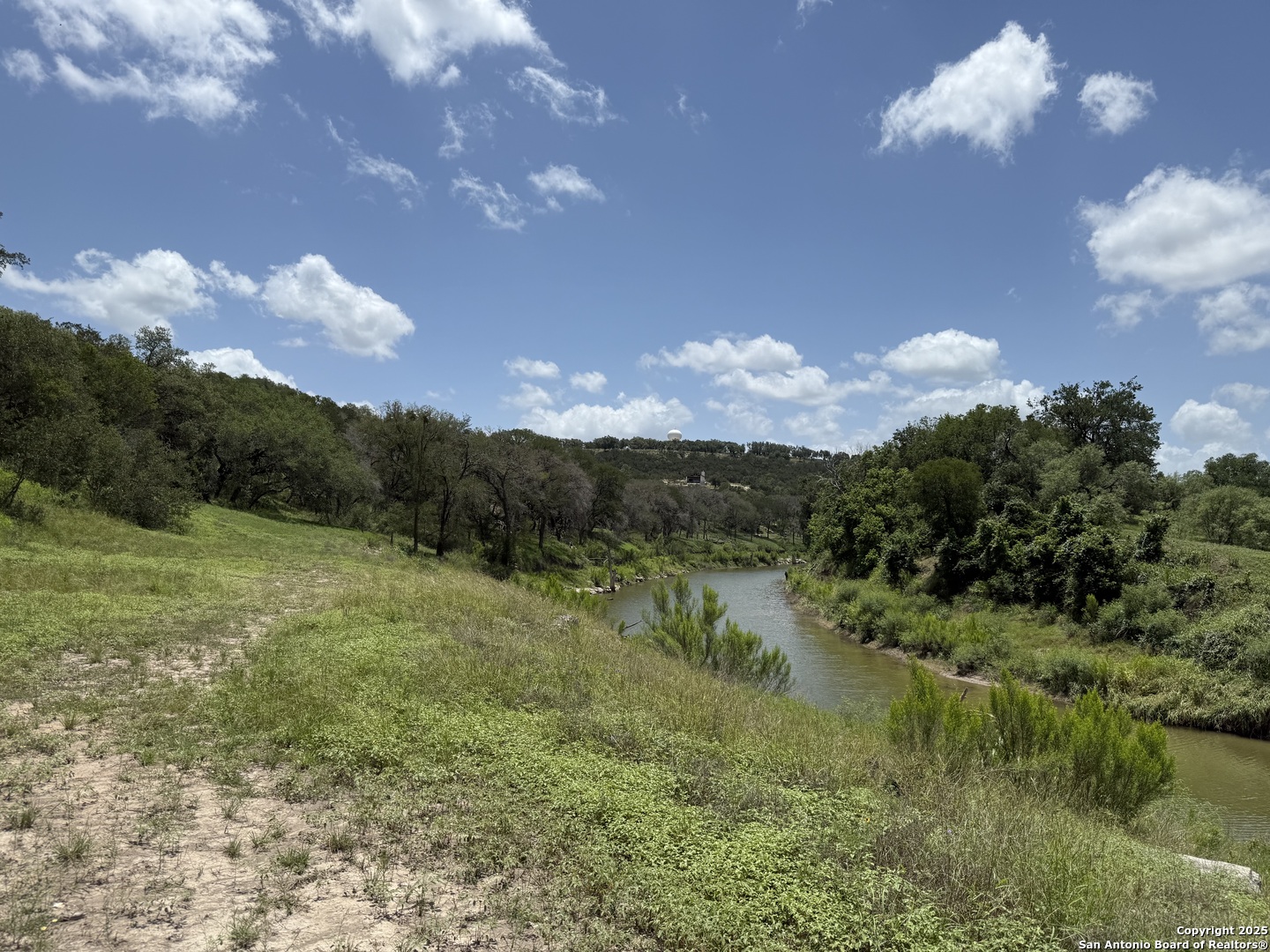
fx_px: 881
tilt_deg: +2.0
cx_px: 635
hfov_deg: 71.6
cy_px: 476
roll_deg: -2.4
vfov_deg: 56.8
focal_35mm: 24
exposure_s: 1/8130
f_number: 1.78
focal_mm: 6.76
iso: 80
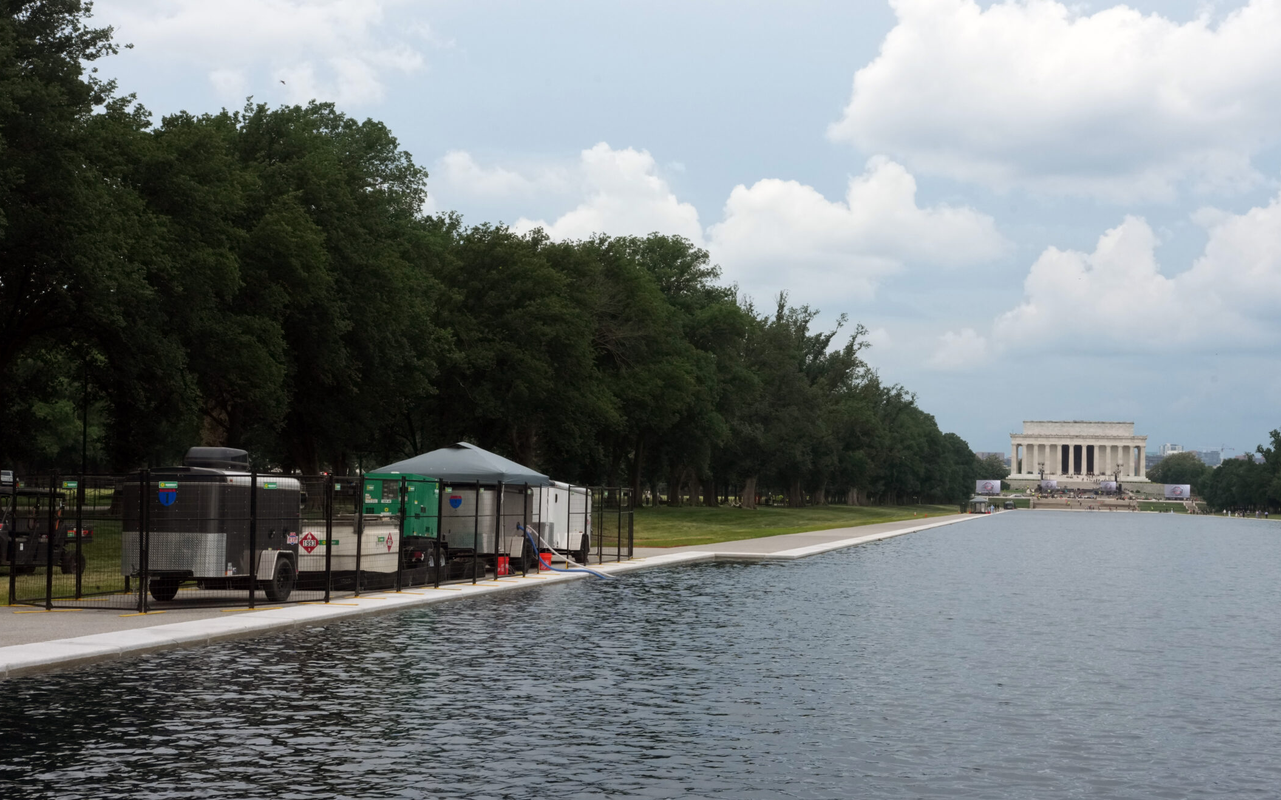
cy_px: 416
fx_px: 1641
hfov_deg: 42.5
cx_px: 744
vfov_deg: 27.4
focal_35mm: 47
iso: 1000
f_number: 18
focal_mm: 38
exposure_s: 1/320
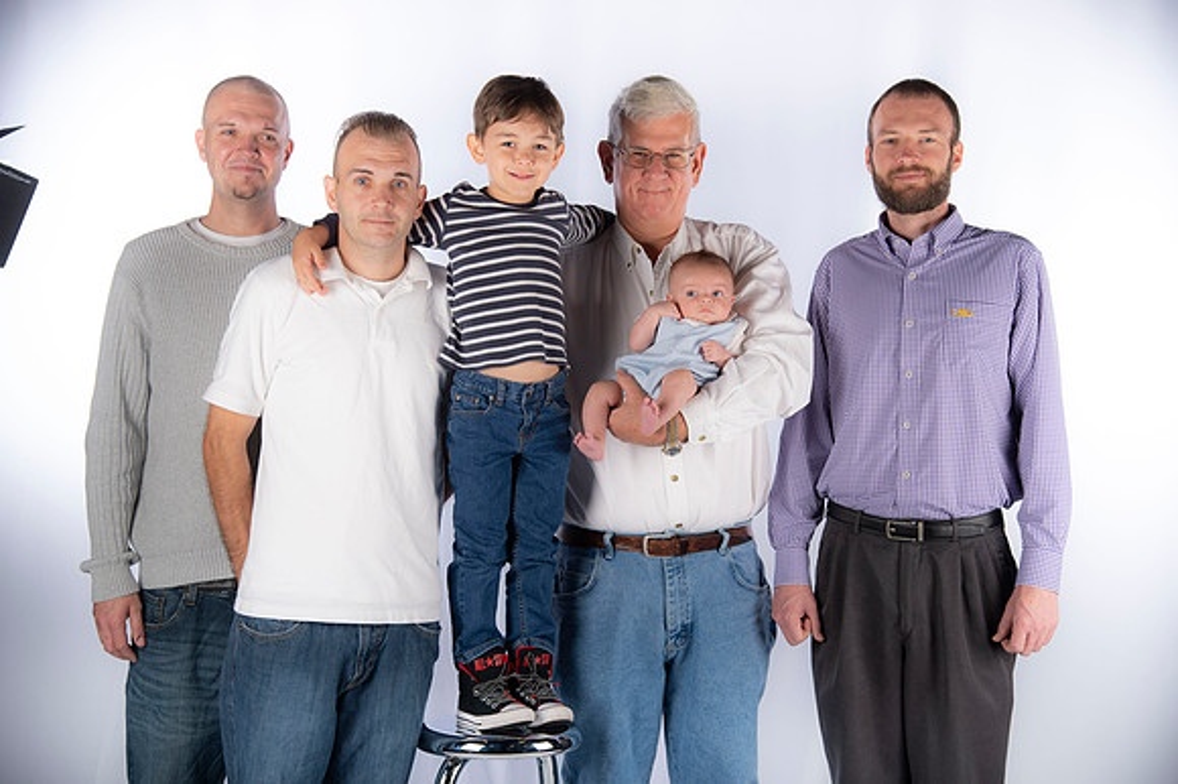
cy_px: 392
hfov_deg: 31.0
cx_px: 589
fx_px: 2126
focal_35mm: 65
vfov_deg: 20.9
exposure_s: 1/200
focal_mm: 65
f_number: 5.6
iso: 100
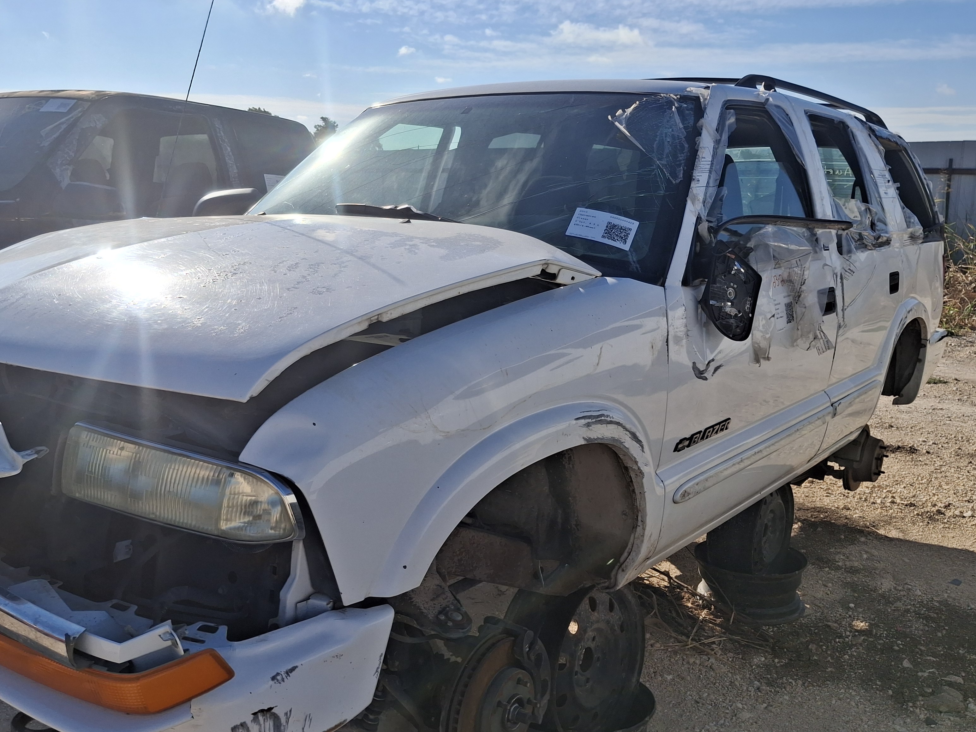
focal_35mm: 33
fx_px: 930
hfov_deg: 55.4
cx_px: 482
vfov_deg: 42.9
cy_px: 375
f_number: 1.8
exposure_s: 1/4785
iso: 32
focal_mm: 4.69
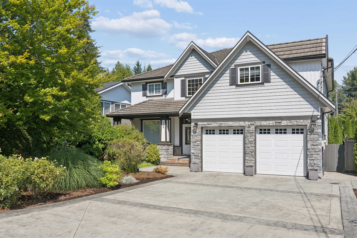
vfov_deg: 42.0
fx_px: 310
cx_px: 178
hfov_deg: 59.8
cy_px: 119
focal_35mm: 31
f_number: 7.1
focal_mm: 31.3
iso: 320
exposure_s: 1/1250
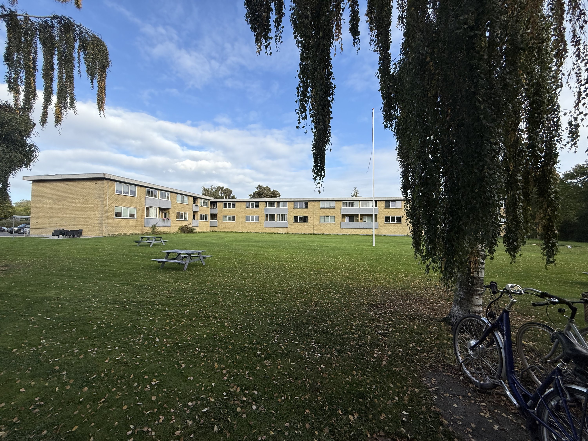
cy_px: 220
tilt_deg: +2.2
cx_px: 294
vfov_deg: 85.7
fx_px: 238
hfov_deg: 102.1
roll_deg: -0.5
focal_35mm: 14
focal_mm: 2.22
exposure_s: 1/1145
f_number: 2.2
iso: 50
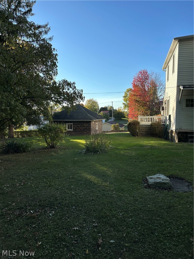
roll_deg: -1.3
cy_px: 130
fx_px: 179
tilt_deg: -4.5
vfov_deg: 71.6
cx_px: 97
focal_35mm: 24
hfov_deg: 56.8
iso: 80
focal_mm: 6.86
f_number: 1.78
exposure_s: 1/2070
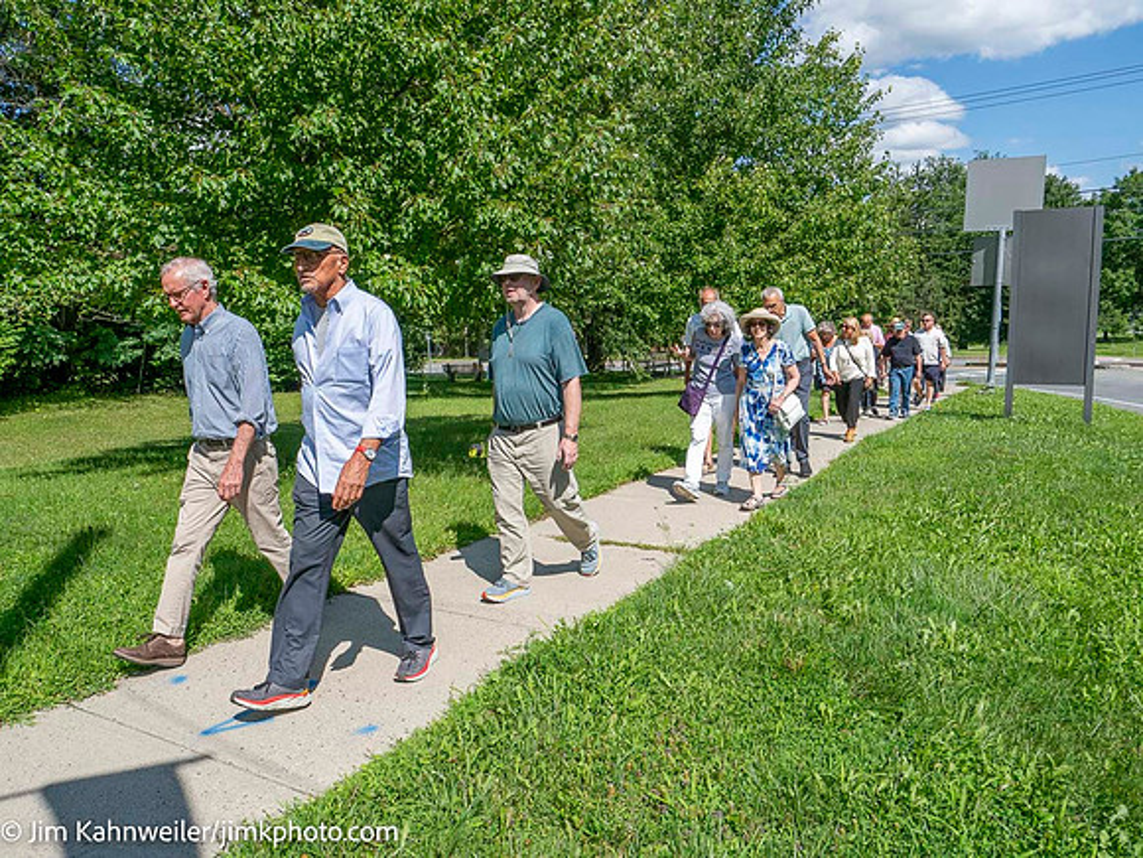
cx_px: 572
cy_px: 429
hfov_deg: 71.6
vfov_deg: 56.8
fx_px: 792
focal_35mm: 24
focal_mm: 12
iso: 400
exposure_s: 1/1600
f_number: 6.3
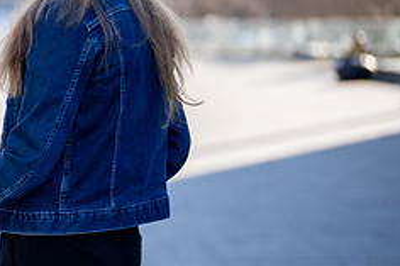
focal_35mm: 123
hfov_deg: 16.0
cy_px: 80
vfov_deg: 11.1
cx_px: -80
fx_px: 1366
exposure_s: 1/3200
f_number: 1.2
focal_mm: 50
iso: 160
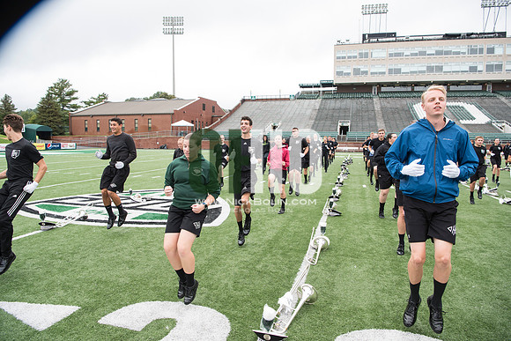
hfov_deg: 73.7
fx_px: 341
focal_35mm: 24
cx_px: 256
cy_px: 170
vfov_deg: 53.2
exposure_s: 1/500
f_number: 5.6
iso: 640
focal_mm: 24
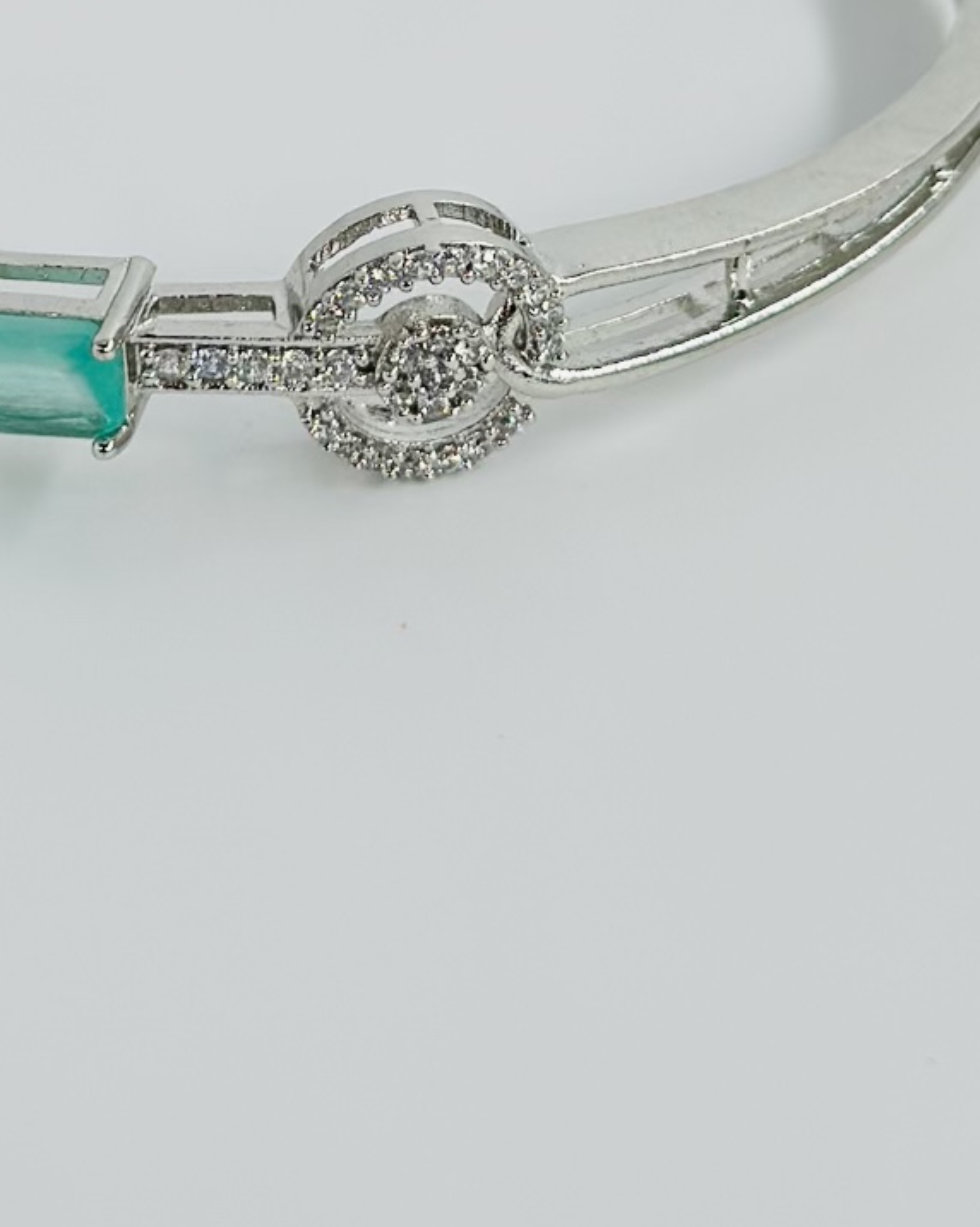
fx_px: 4790
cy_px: -117
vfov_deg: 14.3
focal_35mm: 132
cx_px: 356
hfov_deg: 11.7
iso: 80
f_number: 1.78
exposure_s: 1/1613
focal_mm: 6.86
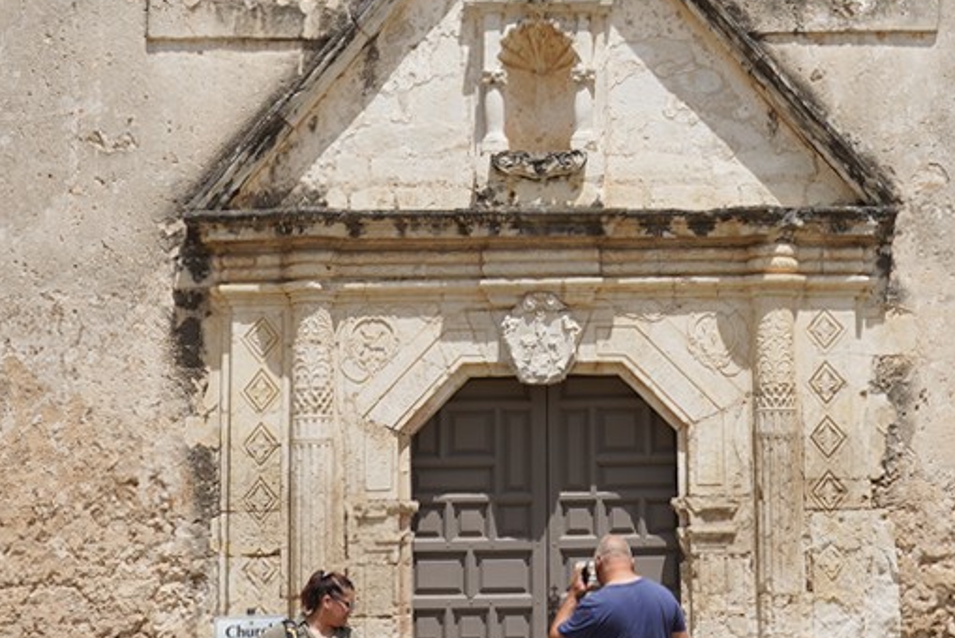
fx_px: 2920
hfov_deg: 18.5
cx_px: 672
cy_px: -218
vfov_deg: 12.1
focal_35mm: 110
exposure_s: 1/100
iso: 100
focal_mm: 28
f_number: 16
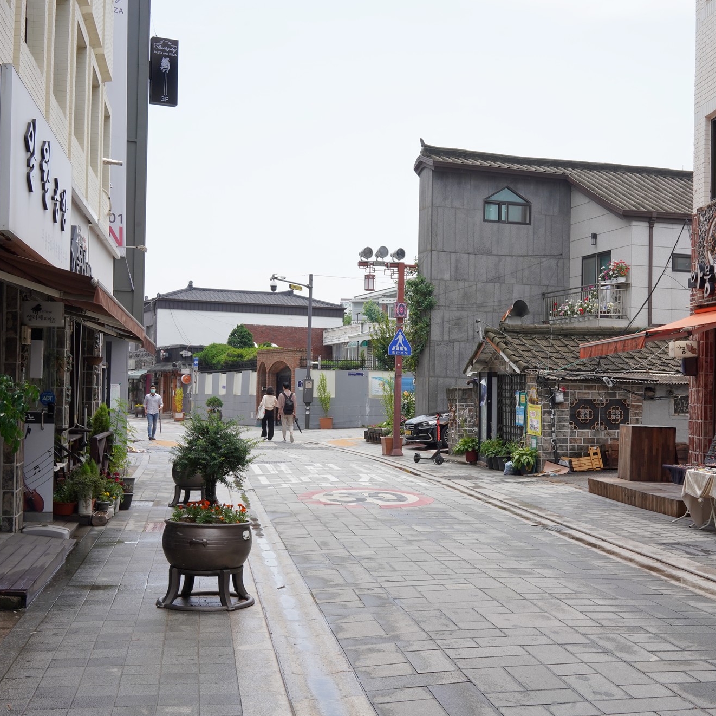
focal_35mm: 45
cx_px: 421
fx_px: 1053
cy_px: 360
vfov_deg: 37.6
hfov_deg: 37.4
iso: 400
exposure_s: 1/125
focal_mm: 35
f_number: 16
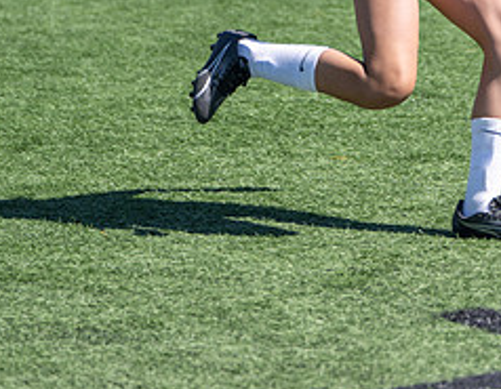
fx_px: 3608
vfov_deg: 6.1
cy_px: -67
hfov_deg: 7.9
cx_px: 450
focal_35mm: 246
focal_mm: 91
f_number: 2.8
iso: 40
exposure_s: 1/800
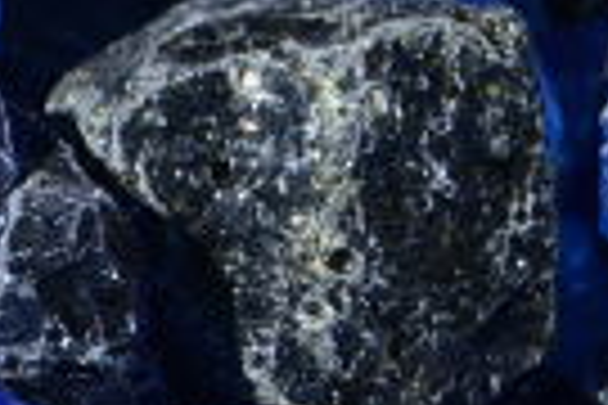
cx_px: -968
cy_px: 272
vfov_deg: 1.5
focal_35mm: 901
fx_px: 15216
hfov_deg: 2.3
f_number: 6.3
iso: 250
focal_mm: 122
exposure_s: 1/1000
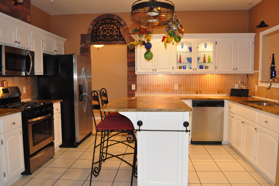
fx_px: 209
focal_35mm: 27
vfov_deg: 47.8
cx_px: 140
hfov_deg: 67.4
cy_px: 93
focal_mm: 18
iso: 3200
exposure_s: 1/125
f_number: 5.6
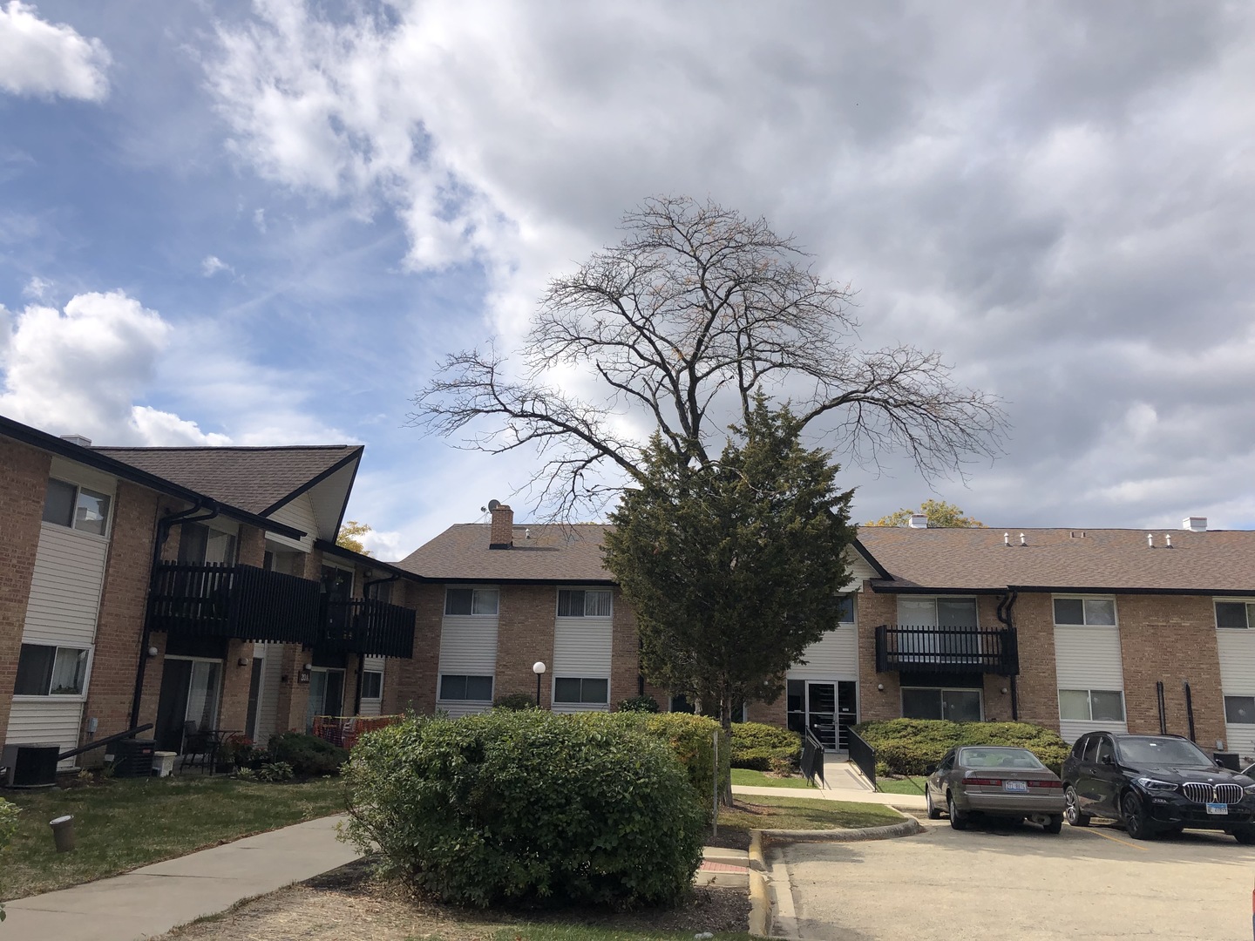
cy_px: 470
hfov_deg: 63.4
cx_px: 628
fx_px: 1015
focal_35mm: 28
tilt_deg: +12.6
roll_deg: -1.7
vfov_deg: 49.7
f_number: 1.8
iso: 20
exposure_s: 1/3472
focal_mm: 3.99
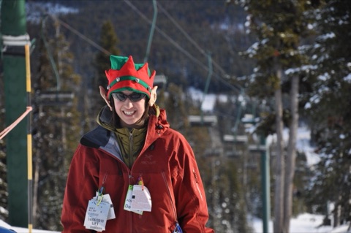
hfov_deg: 13.1
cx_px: 176
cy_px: 116
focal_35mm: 158
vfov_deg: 8.7
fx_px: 1534
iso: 220
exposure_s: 1/500
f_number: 5.6
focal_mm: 105
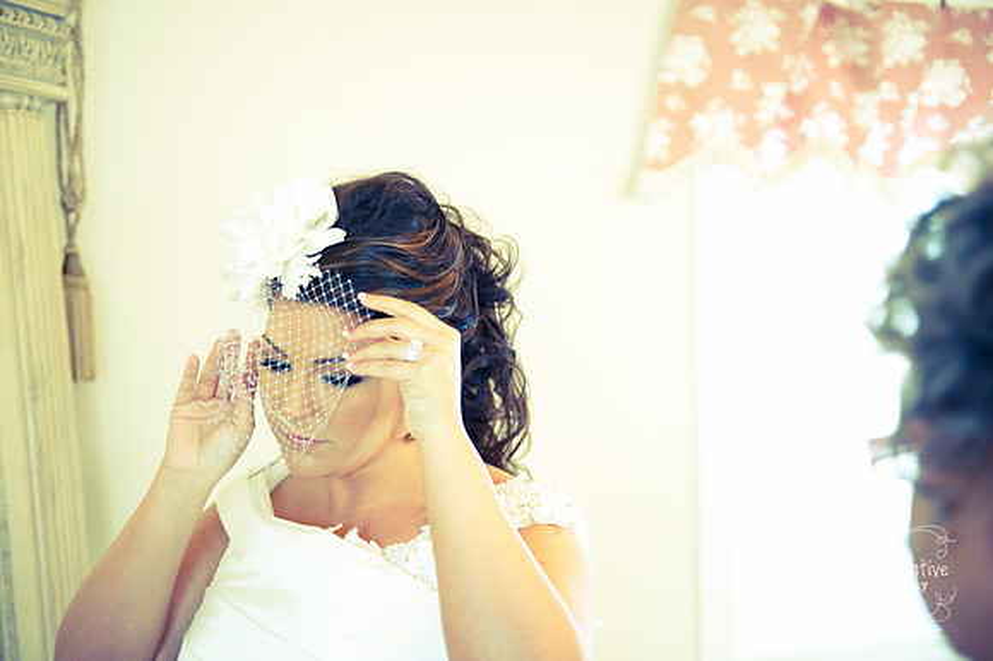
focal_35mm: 48
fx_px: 1323
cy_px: 330
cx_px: 496
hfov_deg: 41.1
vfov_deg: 28.0
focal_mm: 48
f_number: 2.8
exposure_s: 1/100
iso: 1000
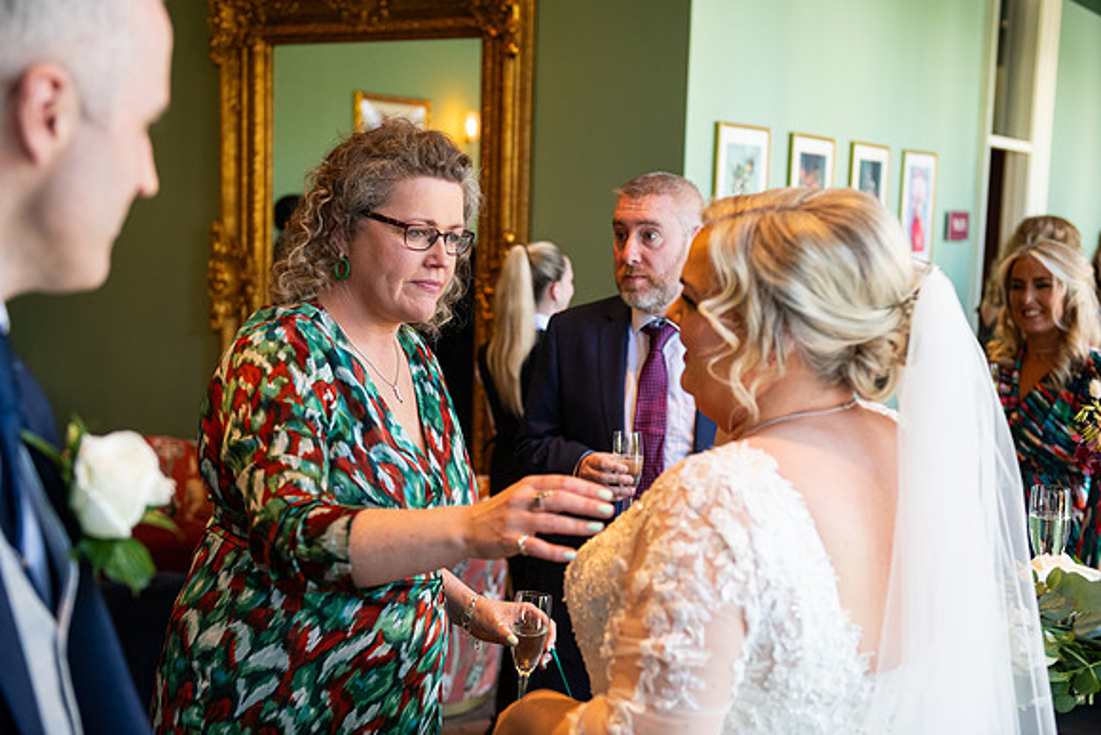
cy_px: 368
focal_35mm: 50
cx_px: 550
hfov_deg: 39.6
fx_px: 1529
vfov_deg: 27.0
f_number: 3.5
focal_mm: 50
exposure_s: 1/160
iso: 800
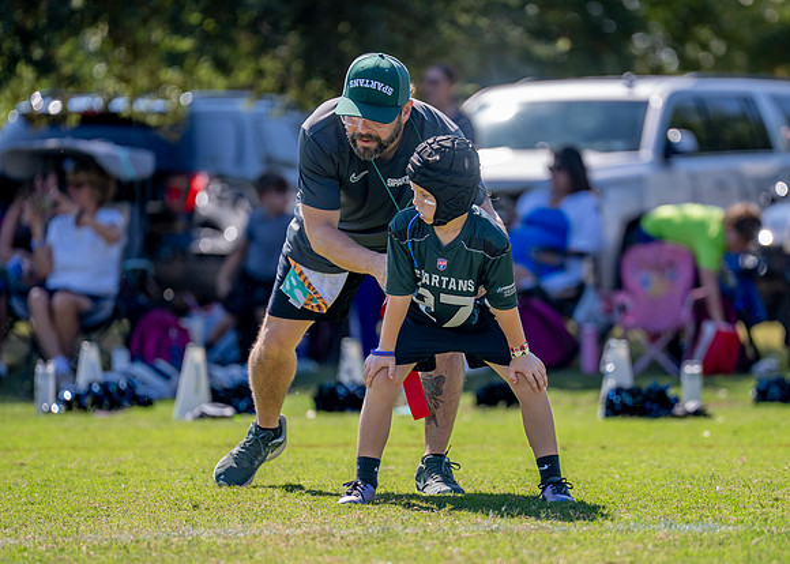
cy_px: 309
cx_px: 447
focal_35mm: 274
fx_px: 6147
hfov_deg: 7.4
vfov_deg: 5.3
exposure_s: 1/2000
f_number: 2.8
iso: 200
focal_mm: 200
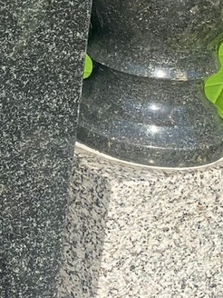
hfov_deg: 11.2
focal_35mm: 114
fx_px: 979
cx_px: -287
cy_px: -24
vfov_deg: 16.8
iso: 32
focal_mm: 4.25
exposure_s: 1/2105
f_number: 1.8
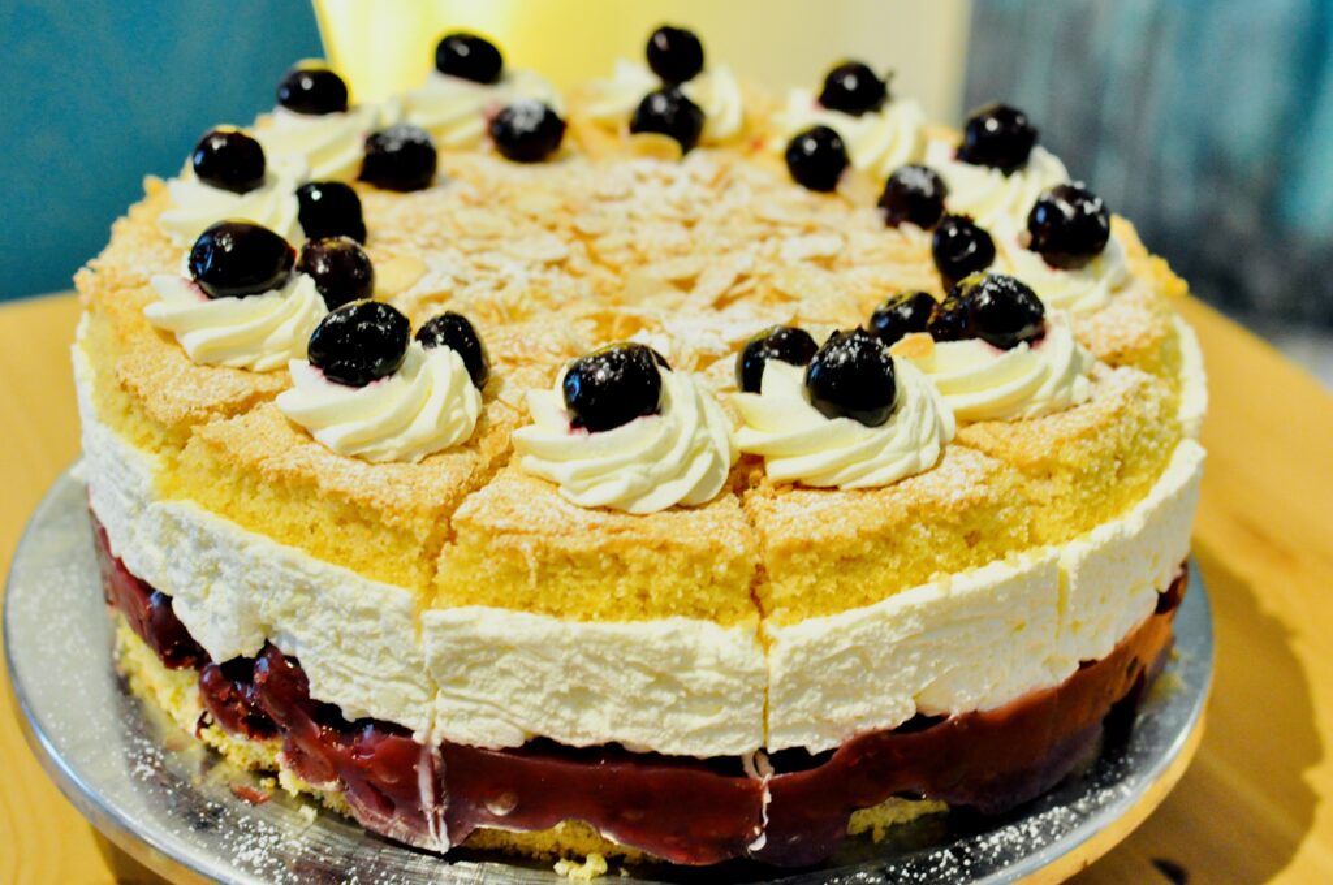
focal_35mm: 52
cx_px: 666
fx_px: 1941
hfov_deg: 37.9
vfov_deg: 25.7
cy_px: 442
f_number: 3.5
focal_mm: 35
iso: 1600
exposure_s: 1/60
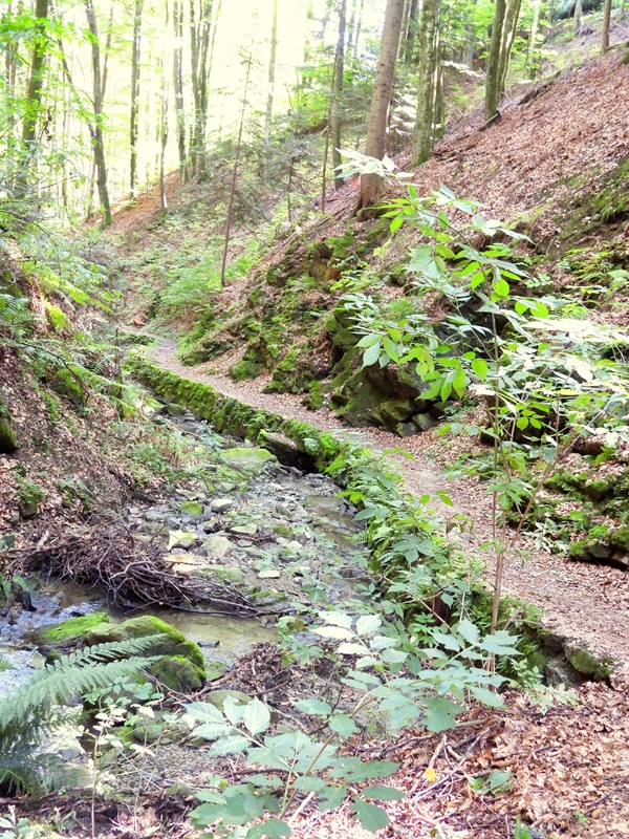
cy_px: 420
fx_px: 969
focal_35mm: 40
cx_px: 314
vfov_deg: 46.8
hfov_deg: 36.0
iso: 400
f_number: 3.2
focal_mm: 7.1
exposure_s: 1/15
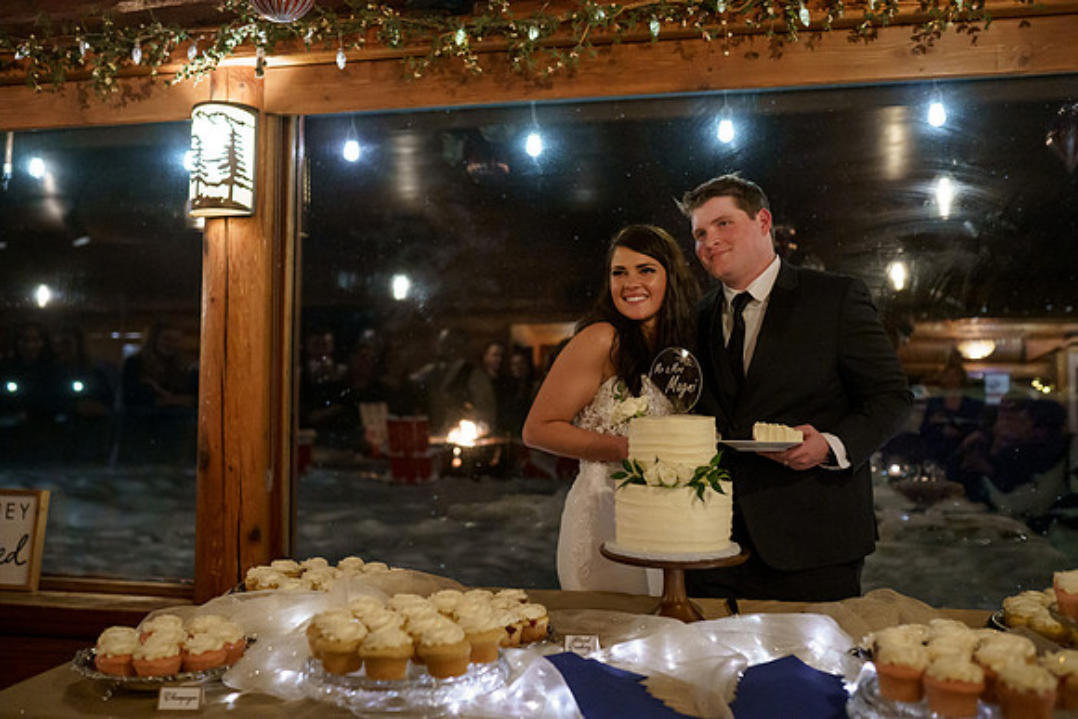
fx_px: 1048
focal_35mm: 35
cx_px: 539
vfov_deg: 37.9
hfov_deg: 54.4
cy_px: 360
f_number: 2.2
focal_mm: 35
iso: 4000
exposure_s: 1/250
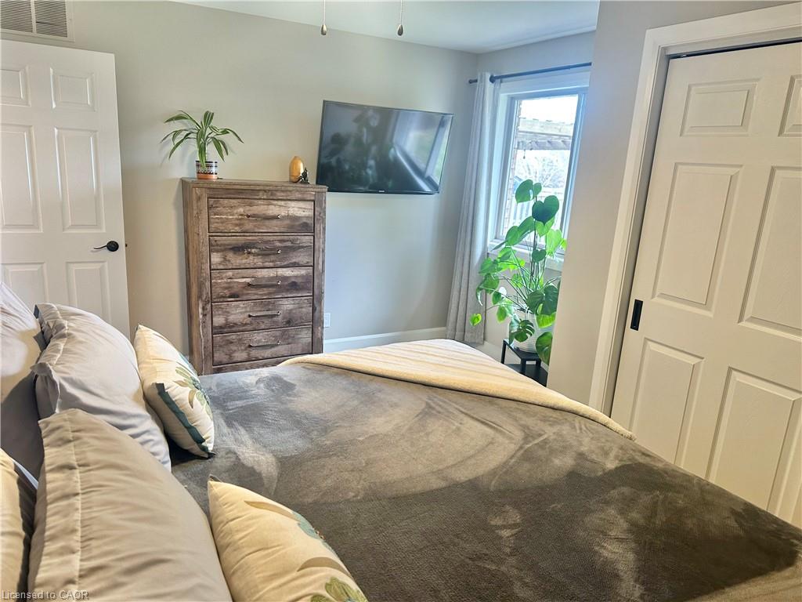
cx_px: 401
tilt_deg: -12.7
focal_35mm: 24
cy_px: 301
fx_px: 556
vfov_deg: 56.8
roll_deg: -2.8
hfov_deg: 71.6
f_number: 1.78
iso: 160
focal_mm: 6.86
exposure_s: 1/60
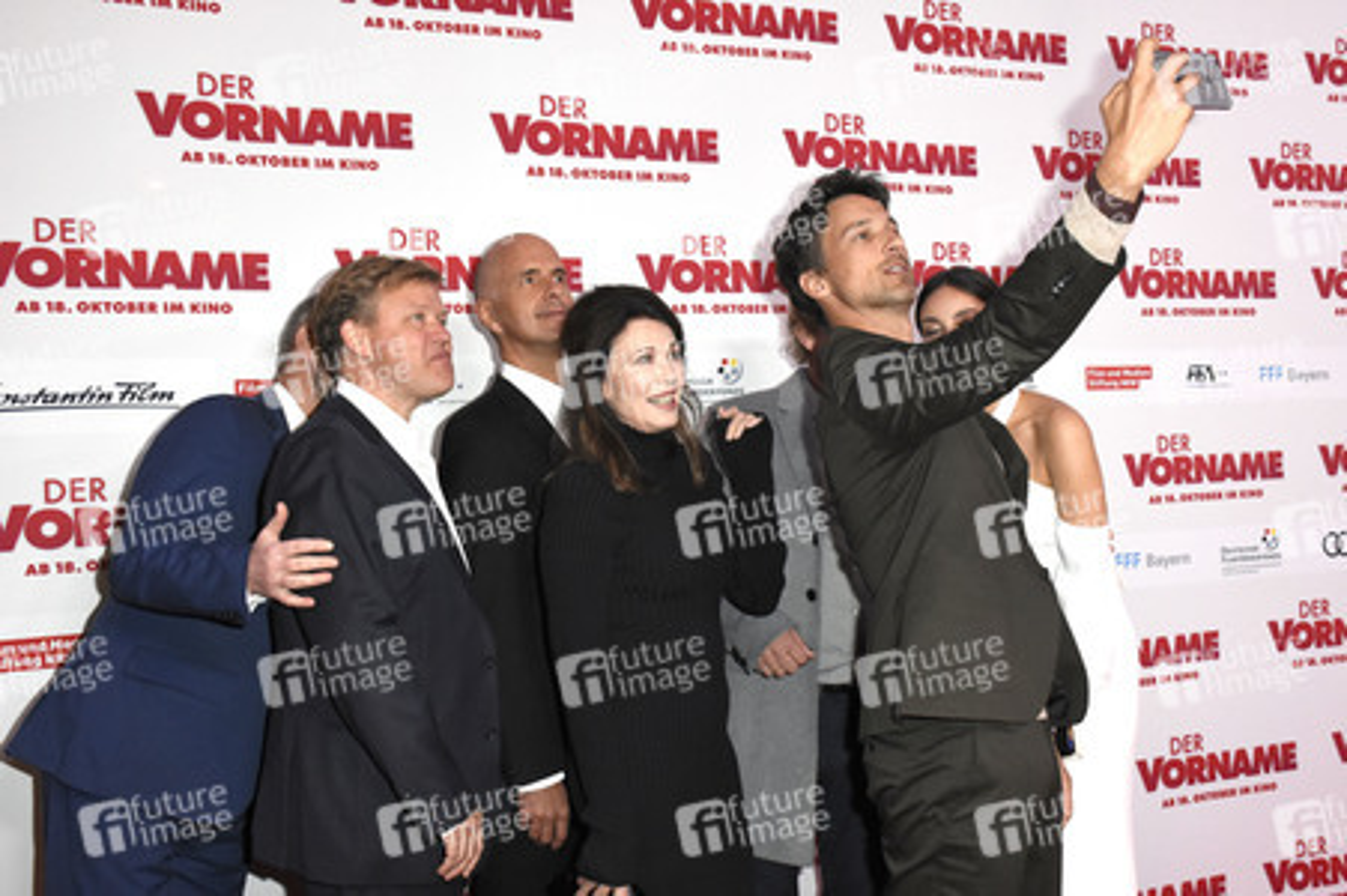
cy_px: 448
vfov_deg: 34.2
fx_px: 1458
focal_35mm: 39
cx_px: 674
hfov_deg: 49.6
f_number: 6.3
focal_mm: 26
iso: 3200
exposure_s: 1/160
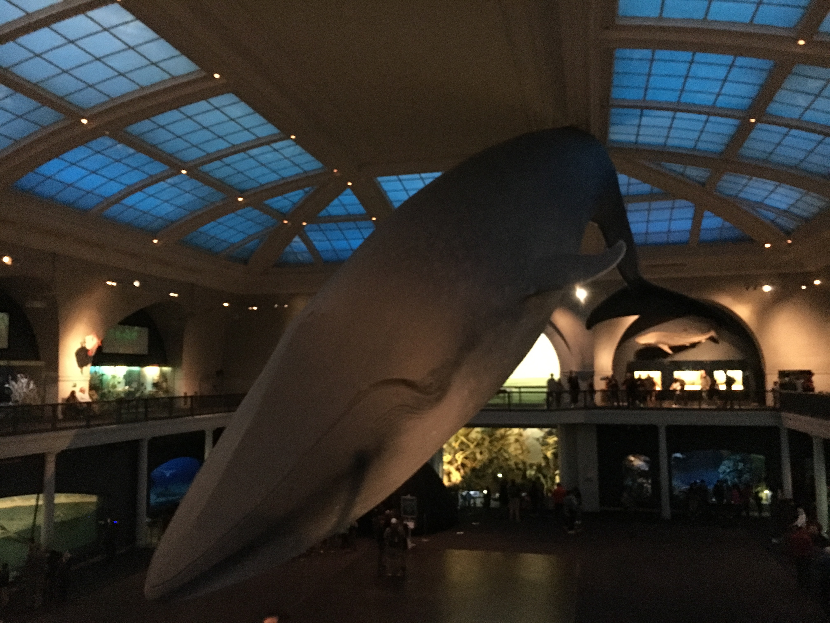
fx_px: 695
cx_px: 415
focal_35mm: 29
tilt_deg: +5.7
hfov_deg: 61.7
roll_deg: +0.8
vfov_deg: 48.2
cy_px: 312
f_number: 2.2
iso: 800
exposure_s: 1/15
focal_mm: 4.15
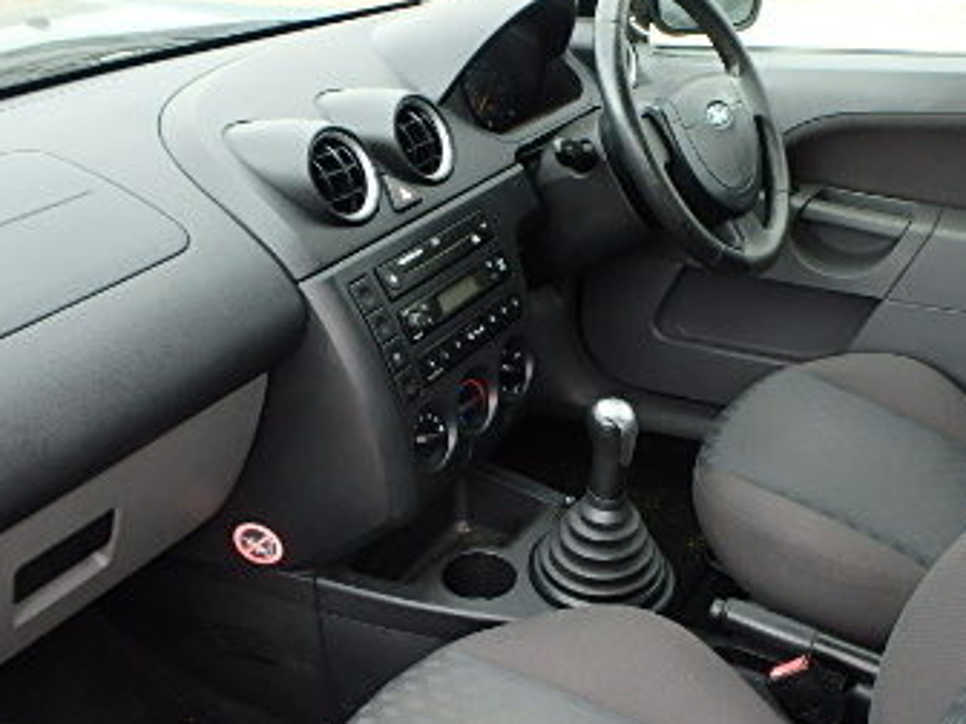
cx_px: 730
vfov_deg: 35.7
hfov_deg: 45.1
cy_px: 463
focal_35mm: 40
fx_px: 1116
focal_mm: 3.7
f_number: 3.5
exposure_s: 1/60
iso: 125
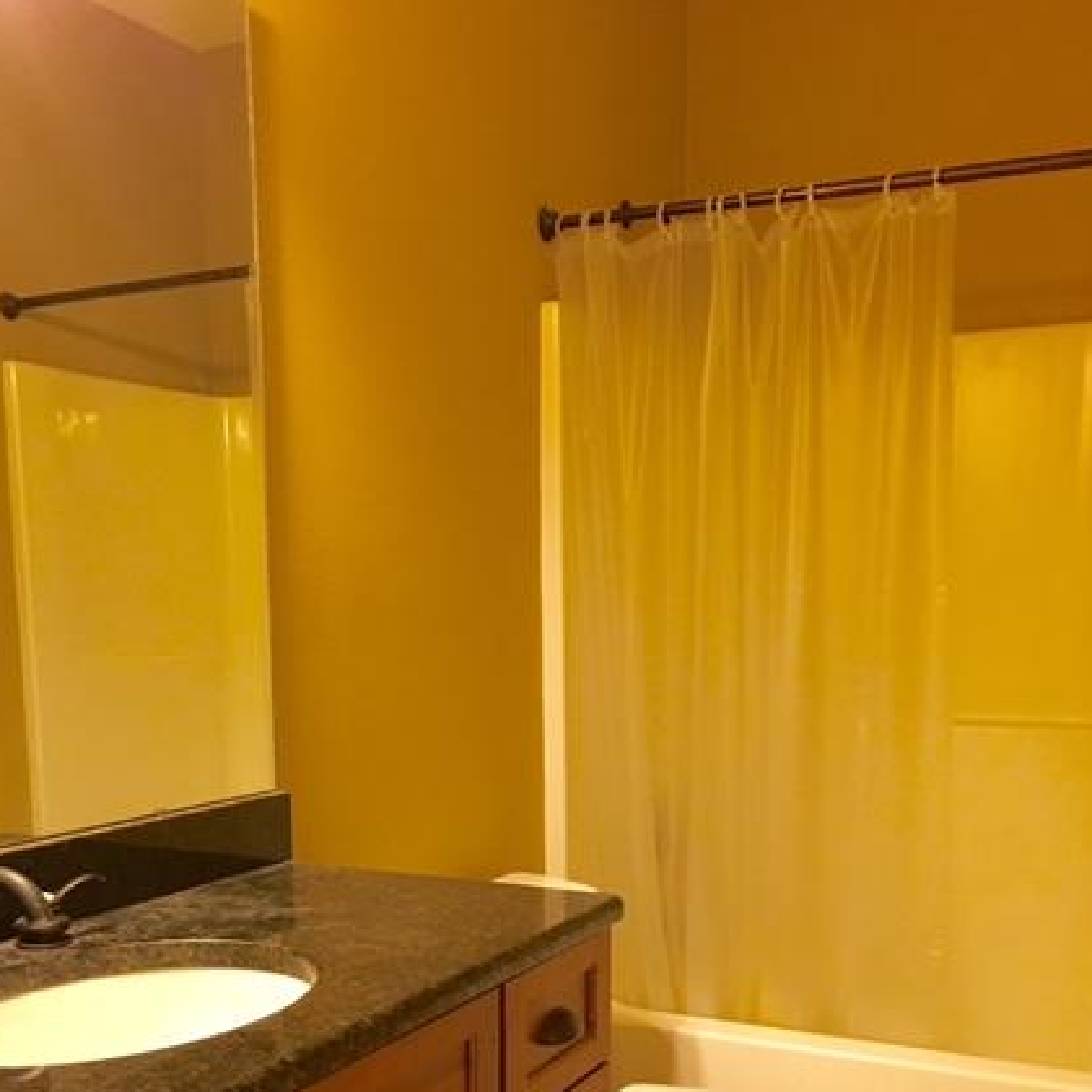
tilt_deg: -8.7
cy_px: 822
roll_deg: +0.8
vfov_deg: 41.5
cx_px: 521
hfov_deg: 42.8
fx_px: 1392
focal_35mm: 39
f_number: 2.2
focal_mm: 4.15
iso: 80
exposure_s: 1/10
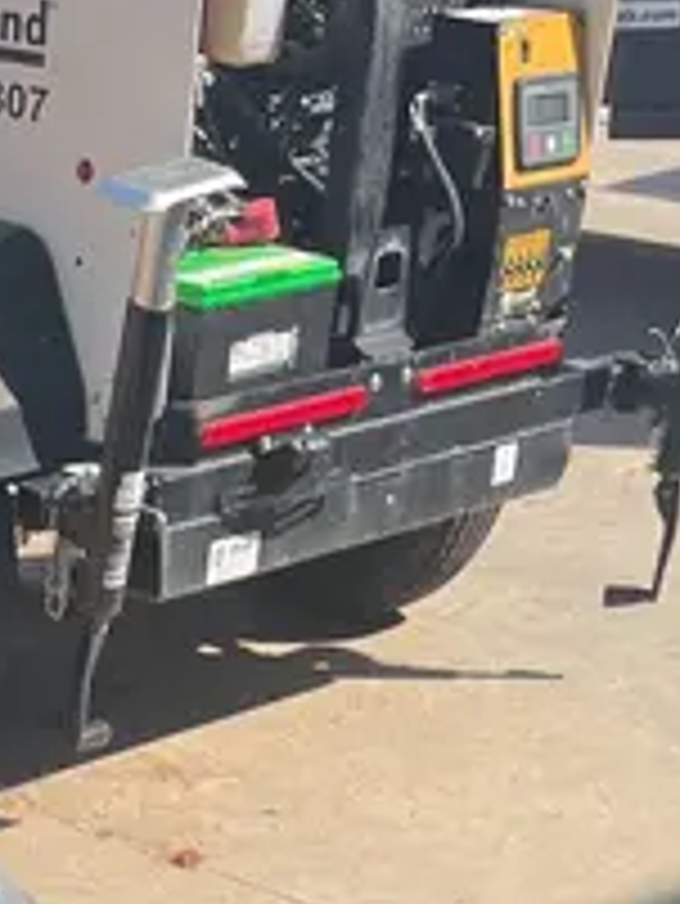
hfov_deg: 14.8
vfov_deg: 17.0
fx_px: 2486
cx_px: -252
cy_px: 1621
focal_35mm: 95
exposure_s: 1/1497
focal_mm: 5.1
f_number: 1.6
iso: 50
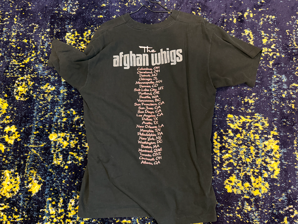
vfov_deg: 56.8
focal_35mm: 24
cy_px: 112
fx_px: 207
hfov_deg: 71.6
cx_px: 149
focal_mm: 6.76
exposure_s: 1/30
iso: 800
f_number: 1.78
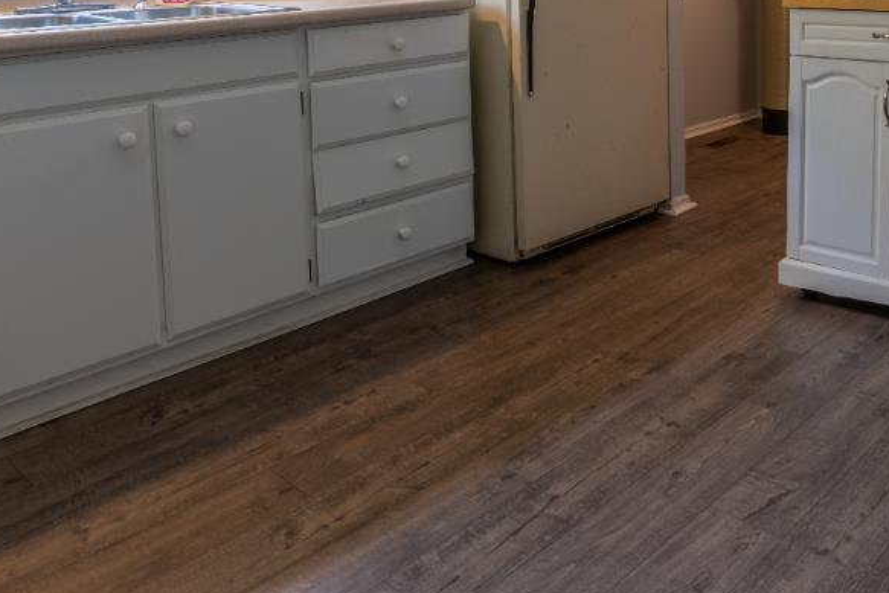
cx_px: 586
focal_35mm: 36
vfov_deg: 34.1
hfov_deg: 52.2
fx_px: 889
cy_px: 23
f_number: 8
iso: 100
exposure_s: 1/6
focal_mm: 14
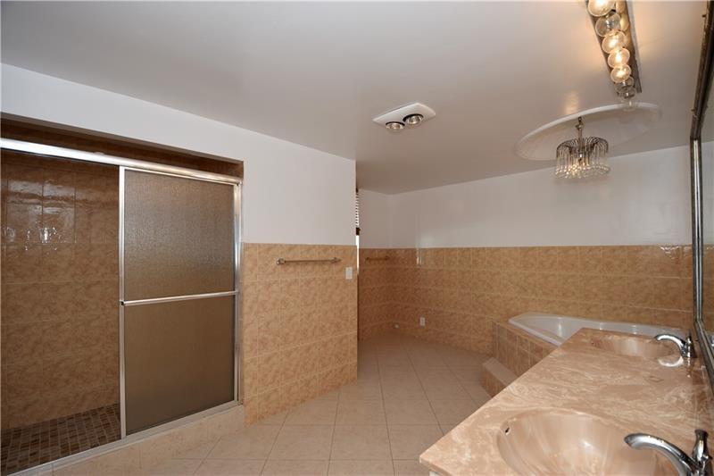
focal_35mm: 15
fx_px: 297
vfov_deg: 77.3
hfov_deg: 100.4
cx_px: 357
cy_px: 238
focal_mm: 10
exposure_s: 1/60
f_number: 4
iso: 100
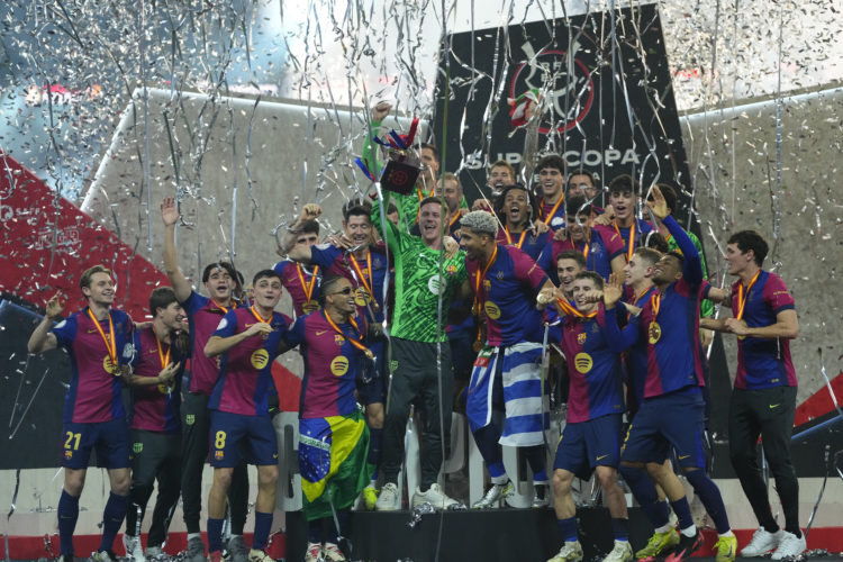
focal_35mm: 147
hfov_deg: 14.0
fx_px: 3442
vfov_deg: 9.3
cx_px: 422
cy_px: 281
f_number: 2.8
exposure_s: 1/1600
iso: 3200
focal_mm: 147
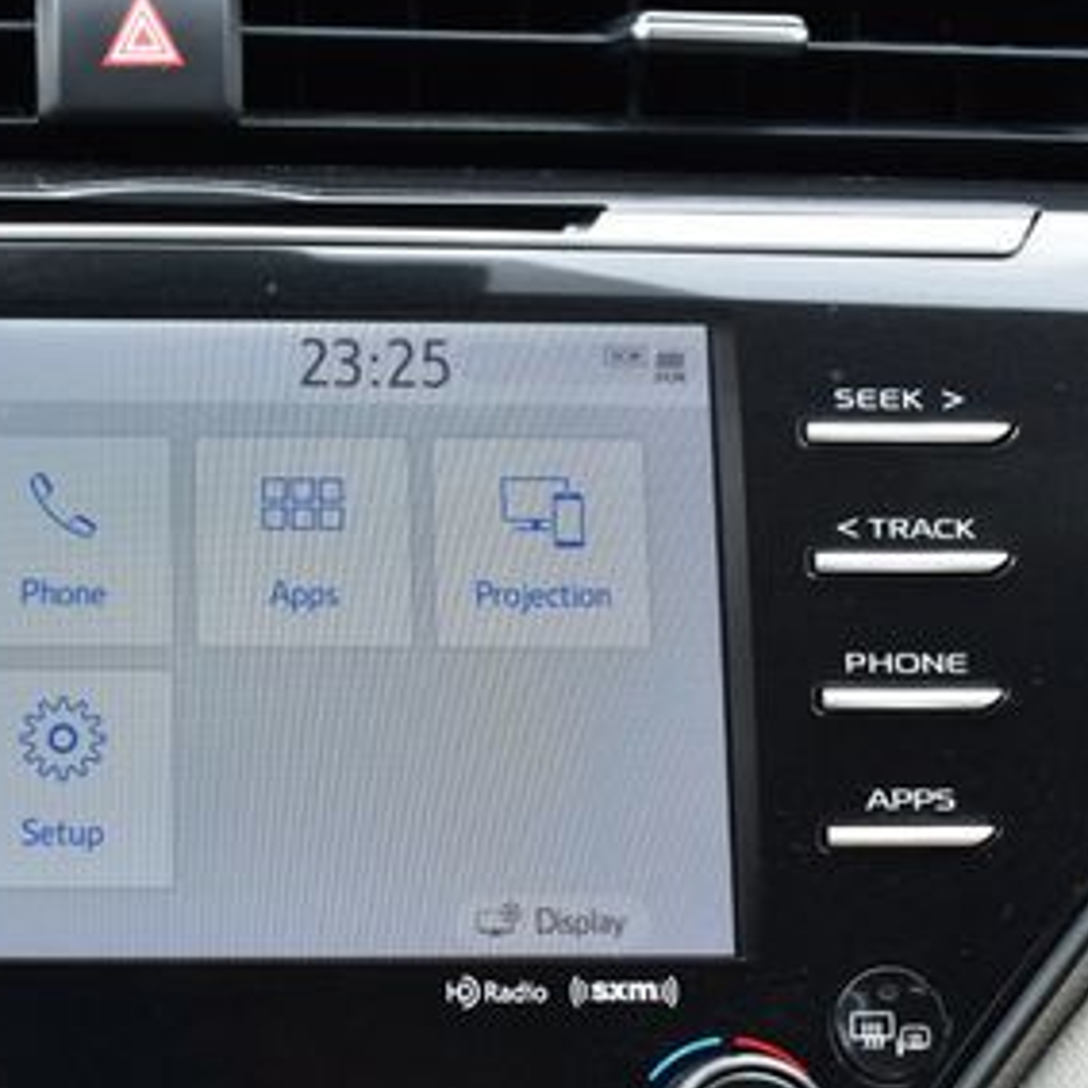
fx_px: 2667
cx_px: 192
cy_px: 646
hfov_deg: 22.7
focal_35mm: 75
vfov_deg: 23.0
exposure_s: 1/80
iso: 400
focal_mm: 26
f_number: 8
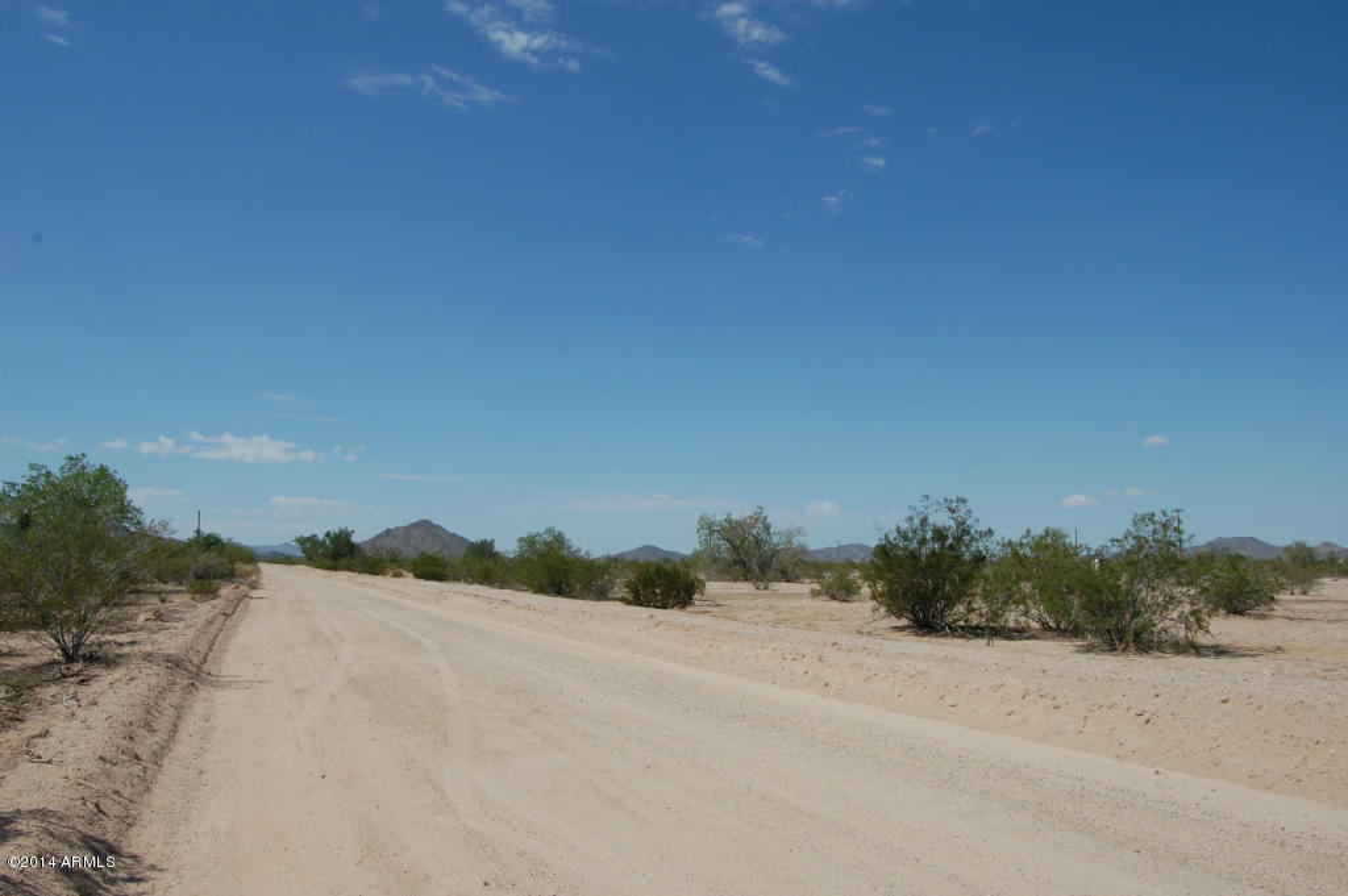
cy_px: 448
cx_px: 674
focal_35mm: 27
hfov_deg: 67.4
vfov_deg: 47.9
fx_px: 1010
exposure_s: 1/400
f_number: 10
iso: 200
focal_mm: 18
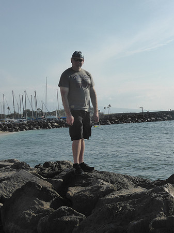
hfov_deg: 22.6
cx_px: 87
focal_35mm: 65
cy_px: 116
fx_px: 436
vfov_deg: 29.8
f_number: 4.8
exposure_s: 1/2000
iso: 200
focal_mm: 11
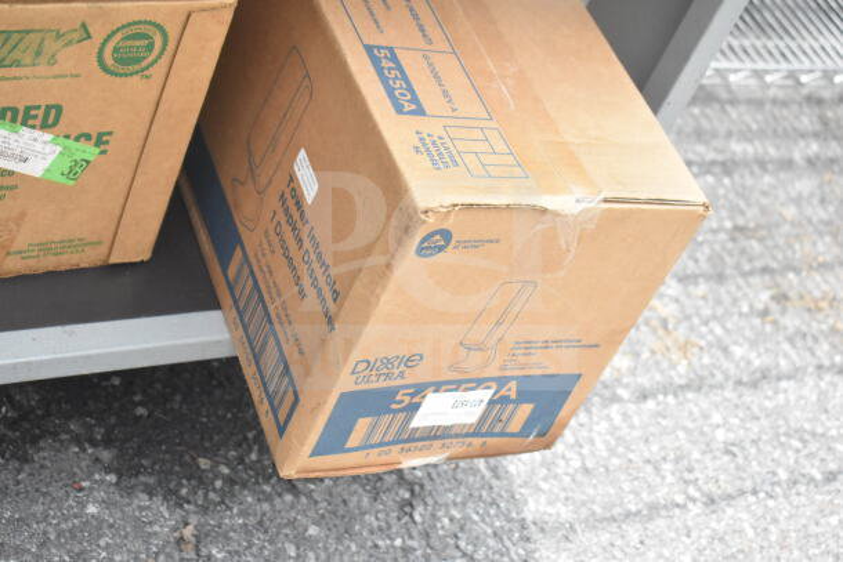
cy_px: 281
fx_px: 1616
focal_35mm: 69
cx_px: 422
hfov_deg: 29.2
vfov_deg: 19.7
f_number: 5.3
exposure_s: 1/4000
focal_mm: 46
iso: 4500
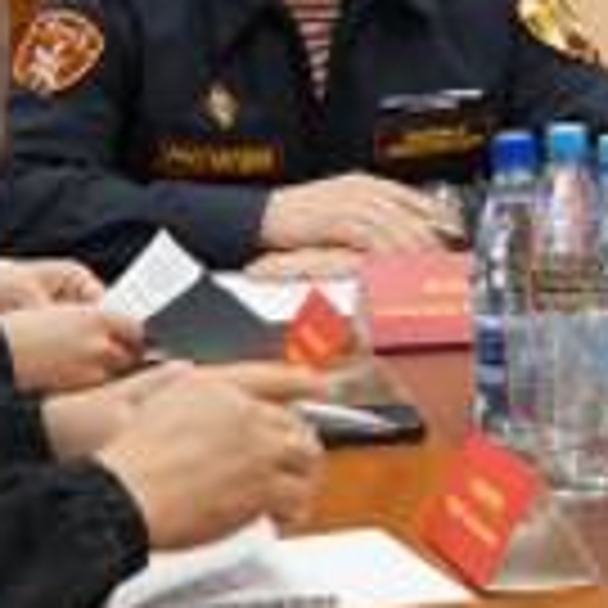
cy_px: 180
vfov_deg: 8.2
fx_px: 4213
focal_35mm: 212
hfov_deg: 8.0
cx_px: 982
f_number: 4.5
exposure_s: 1/80
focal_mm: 30
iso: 6400
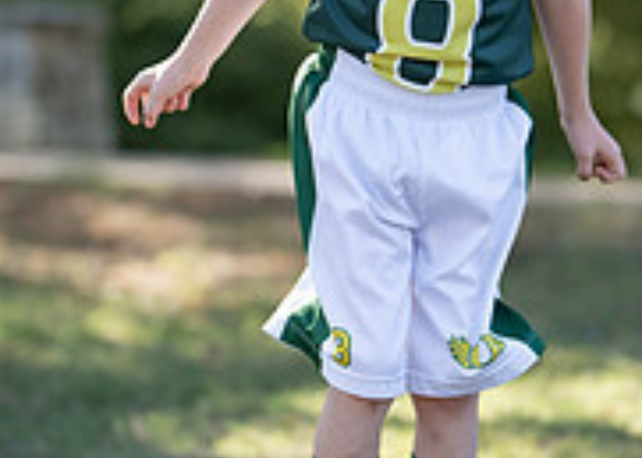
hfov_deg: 12.0
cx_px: 429
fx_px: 3061
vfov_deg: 8.5
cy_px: 117
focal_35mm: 168
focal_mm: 50
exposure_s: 1/1250
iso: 100
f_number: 1.2
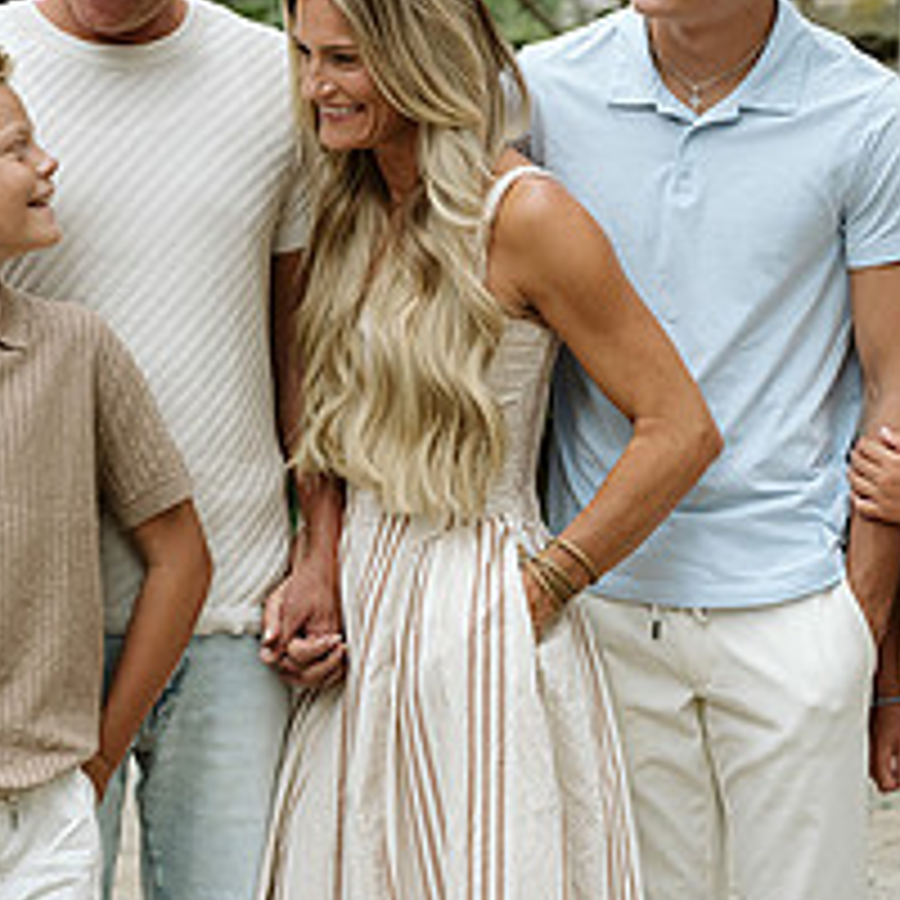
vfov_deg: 14.2
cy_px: 317
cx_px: 360
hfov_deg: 14.2
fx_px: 3618
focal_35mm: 123
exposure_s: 1/250
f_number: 2.8
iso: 640
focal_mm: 50
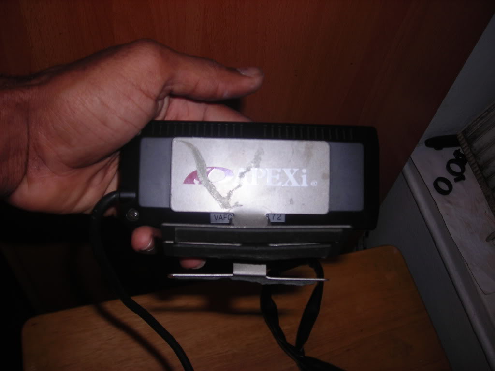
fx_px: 543
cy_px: 186
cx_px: 248
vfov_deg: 37.7
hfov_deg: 49.0
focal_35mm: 38
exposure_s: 1/60
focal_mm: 6.3
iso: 50
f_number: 3.2
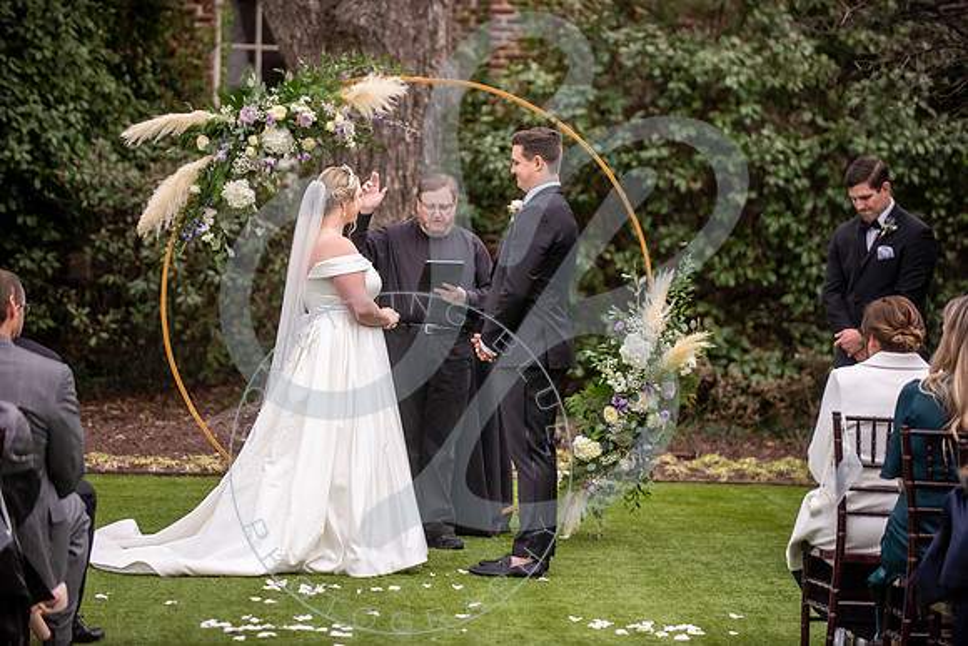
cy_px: 323
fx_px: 3496
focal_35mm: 130
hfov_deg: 15.8
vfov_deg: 10.6
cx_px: 484
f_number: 2.8
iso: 640
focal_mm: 130
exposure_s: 1/640
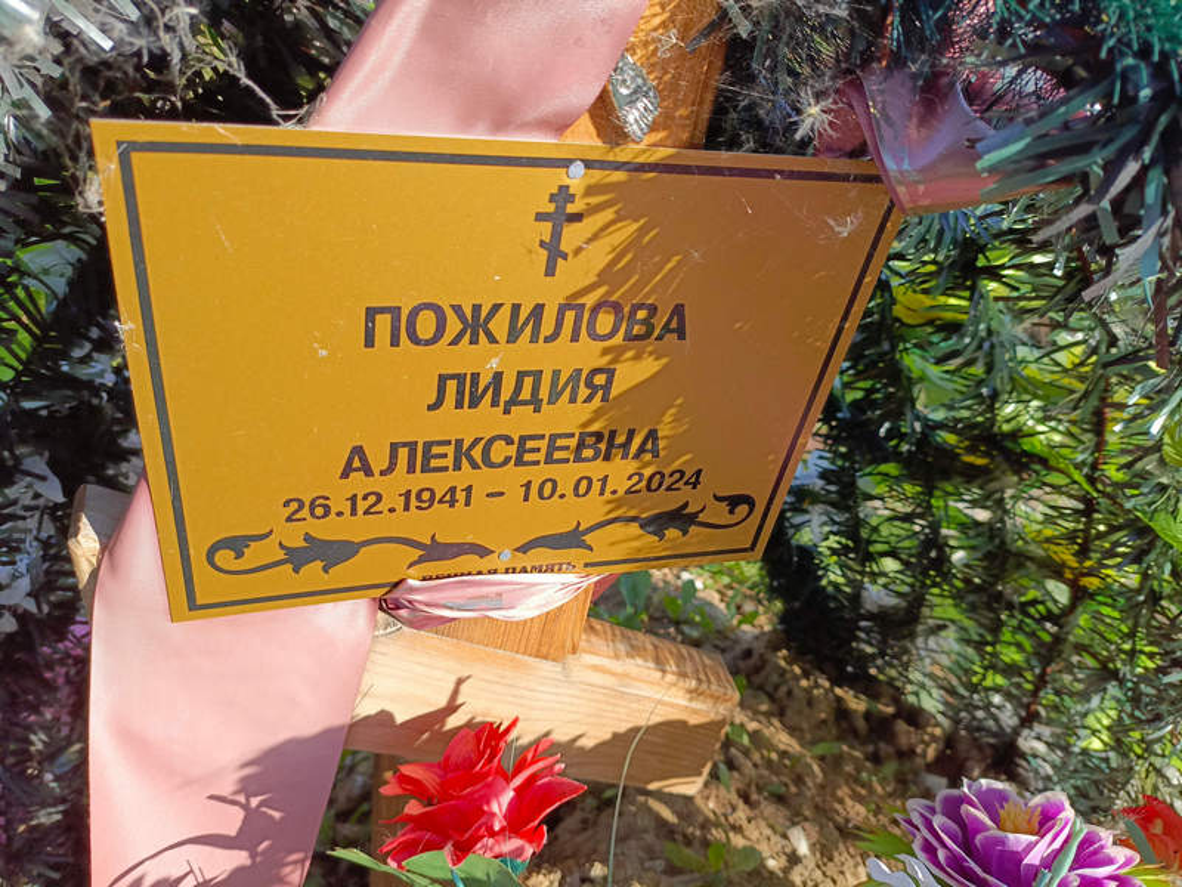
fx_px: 854
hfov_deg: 69.4
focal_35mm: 25
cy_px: 444
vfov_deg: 54.9
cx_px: 591
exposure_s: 1/572
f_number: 1.69
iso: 118
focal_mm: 4.76
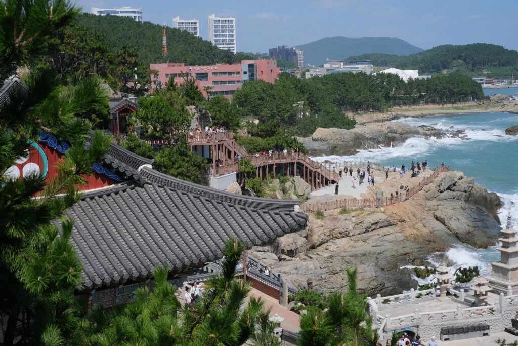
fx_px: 763
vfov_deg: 25.5
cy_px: 173
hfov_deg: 37.5
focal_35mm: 53
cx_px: 259
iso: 320
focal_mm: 35
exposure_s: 1/1250
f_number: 6.4
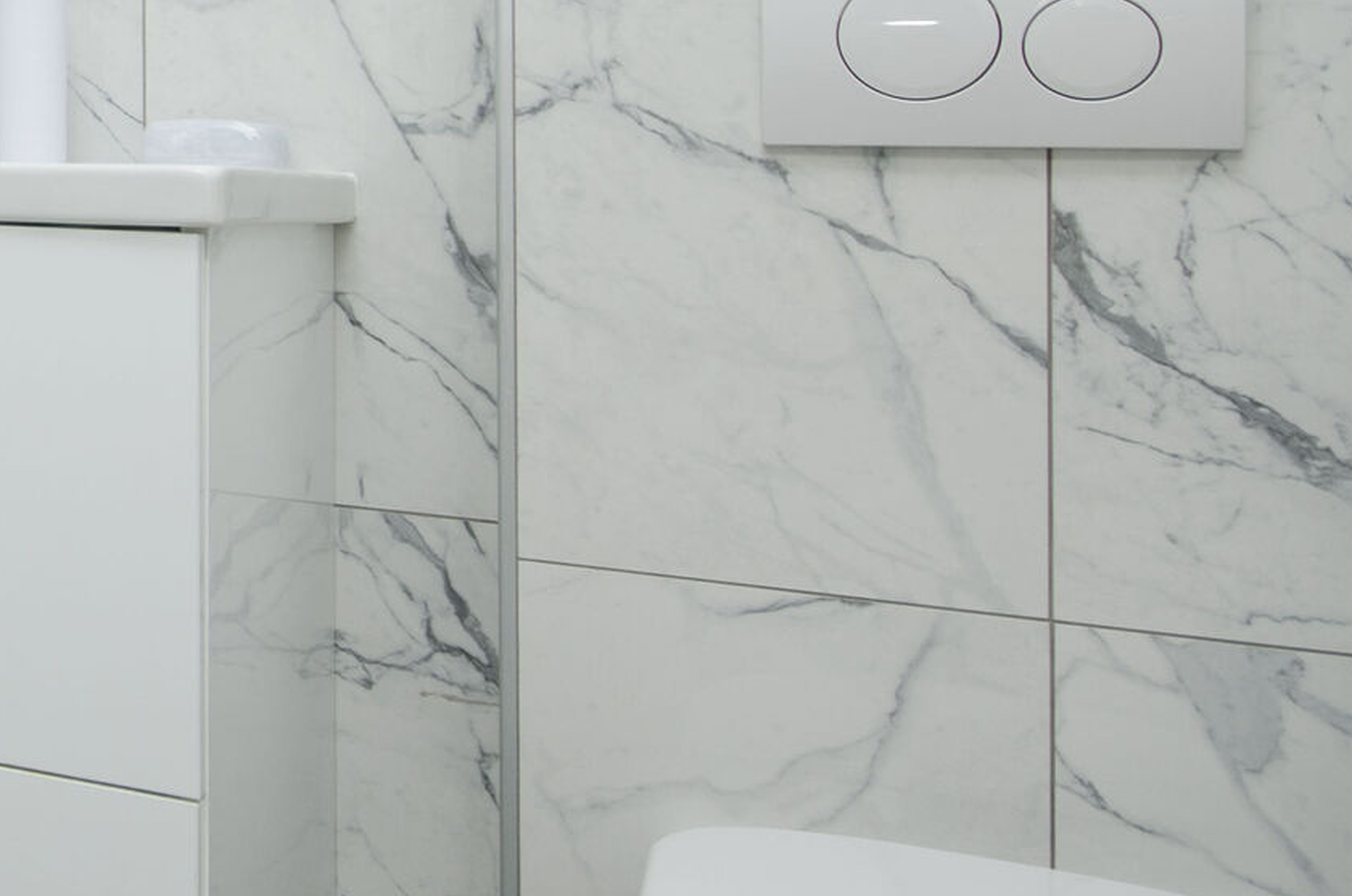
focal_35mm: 50
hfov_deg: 29.9
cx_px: -483
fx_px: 1875
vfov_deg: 26.0
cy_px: 75
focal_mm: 10
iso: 160
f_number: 7.1
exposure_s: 1/100
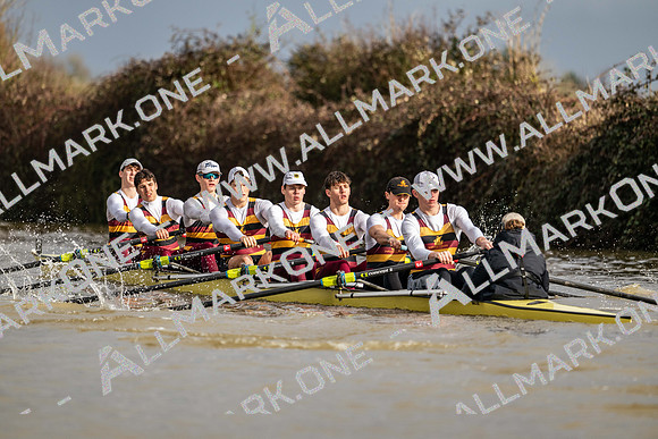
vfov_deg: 3.4
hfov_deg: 5.2
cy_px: 220
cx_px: 329
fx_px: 7312
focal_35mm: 400
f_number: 4.5
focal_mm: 400
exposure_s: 1/1600
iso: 280
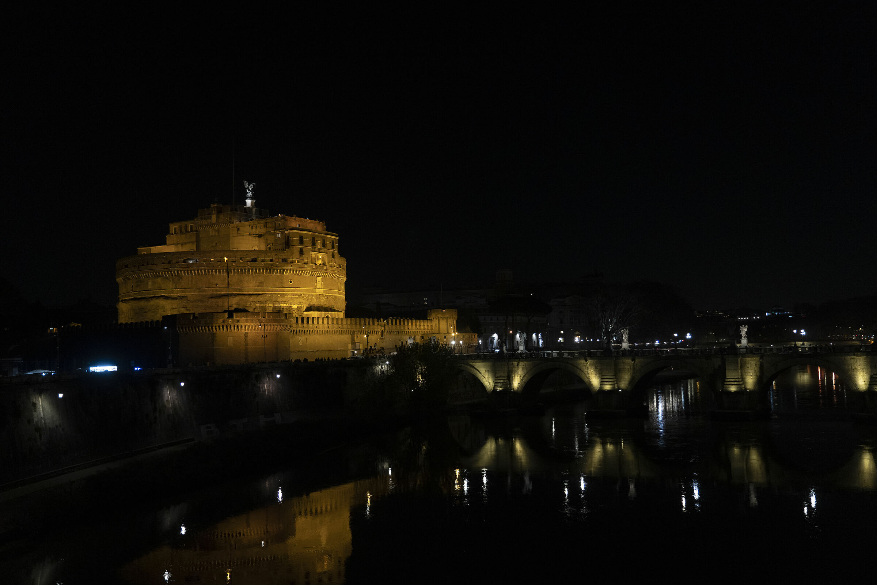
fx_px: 828
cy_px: 292
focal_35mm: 34
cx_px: 438
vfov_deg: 38.9
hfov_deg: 55.8
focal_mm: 34
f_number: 4
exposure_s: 1/60
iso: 1250
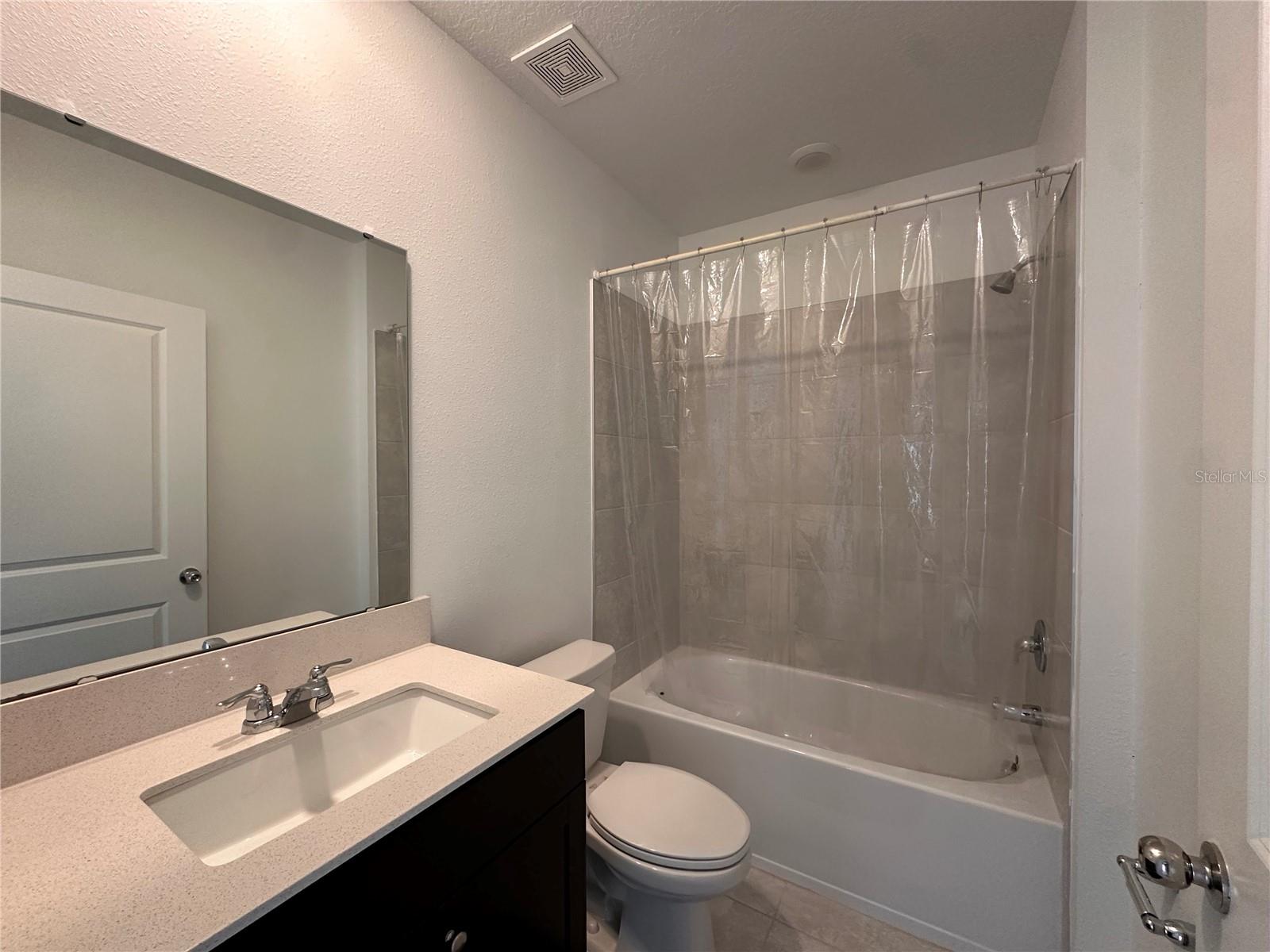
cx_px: 635
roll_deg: +0.4
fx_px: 514
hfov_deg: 102.1
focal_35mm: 14
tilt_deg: +0.5
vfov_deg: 85.7
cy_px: 476
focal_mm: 2.22
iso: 250
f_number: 2.2
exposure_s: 1/120
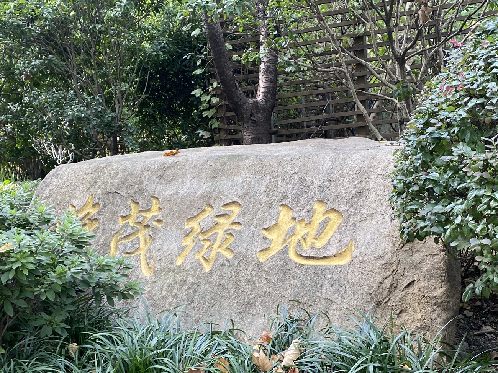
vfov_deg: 35.6
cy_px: 252
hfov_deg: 46.8
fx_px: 575
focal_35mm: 40
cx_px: 259
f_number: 1.8
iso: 100
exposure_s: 1/121
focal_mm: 4.25
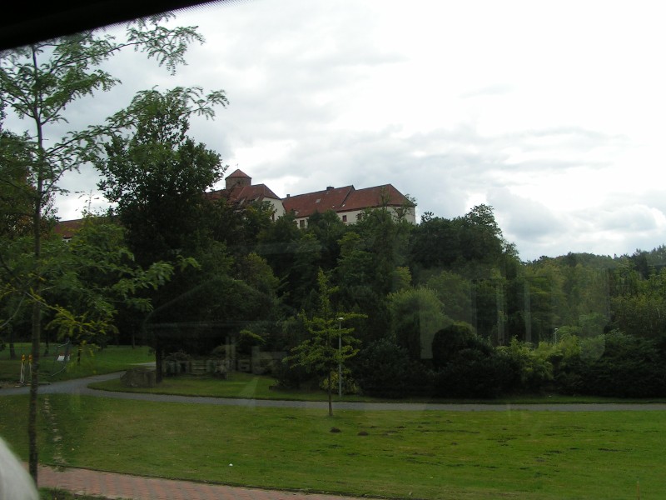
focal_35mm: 38
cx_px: 333
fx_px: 731
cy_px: 250
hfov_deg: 49.0
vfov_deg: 37.7
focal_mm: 5.8
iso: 50
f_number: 5.6
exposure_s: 1/320
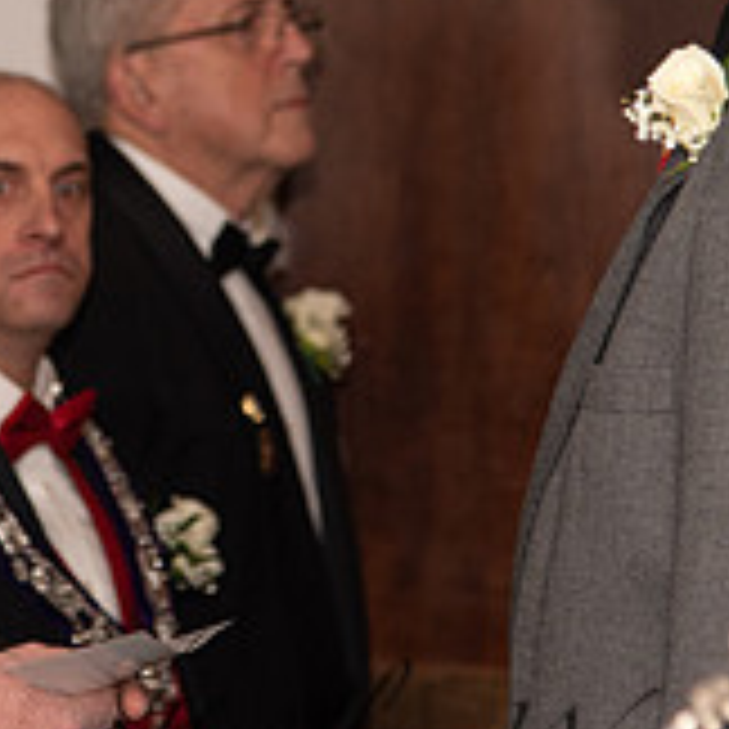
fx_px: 7243
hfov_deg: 5.8
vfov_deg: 5.8
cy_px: 47
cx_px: 126
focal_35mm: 304
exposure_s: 1/200
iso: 800
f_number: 4
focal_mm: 100
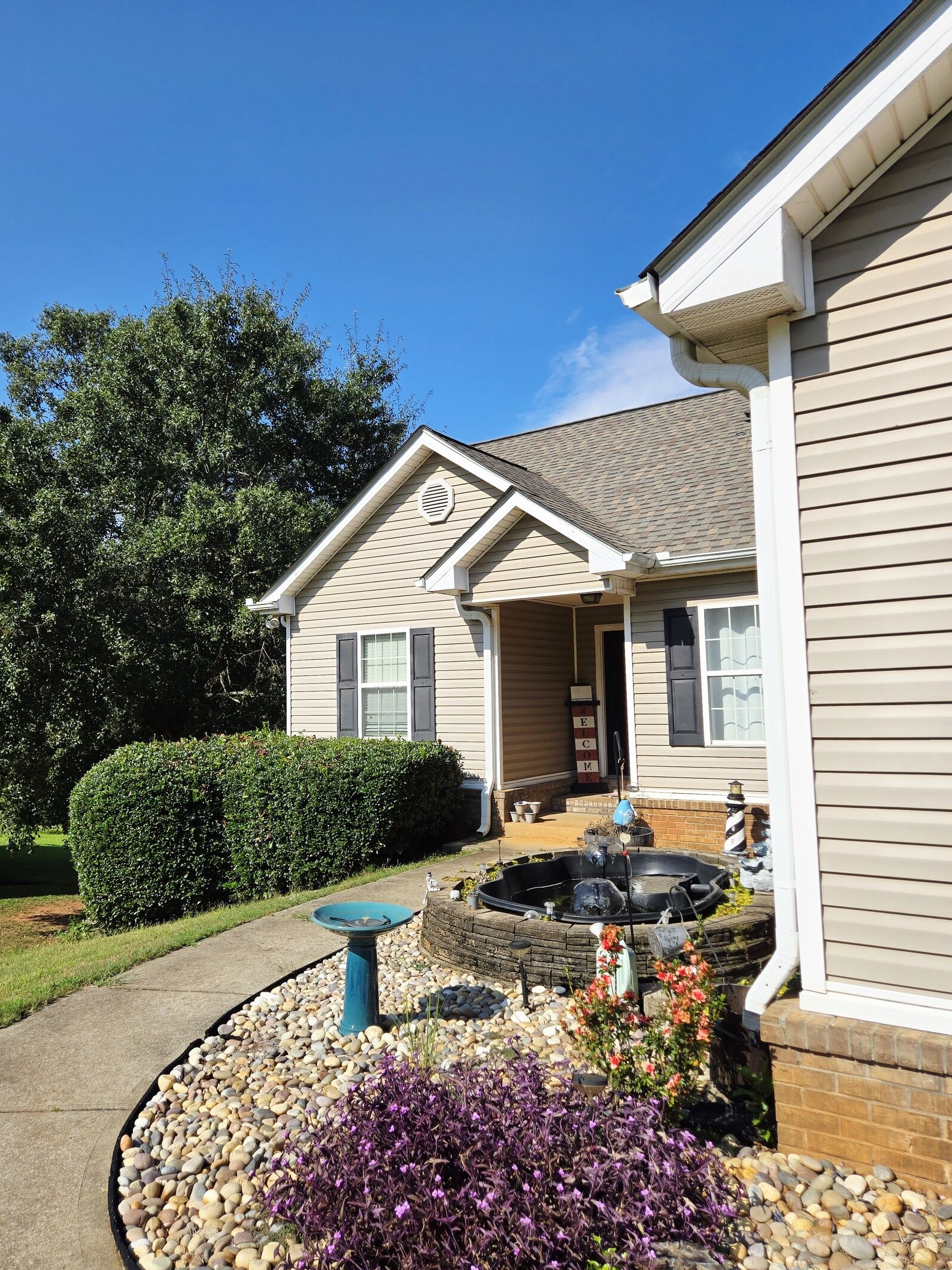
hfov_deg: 54.8
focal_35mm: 25
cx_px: 445
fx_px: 917
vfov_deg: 69.4
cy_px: 658
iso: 25
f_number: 1.8
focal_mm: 5.4
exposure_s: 1/2500
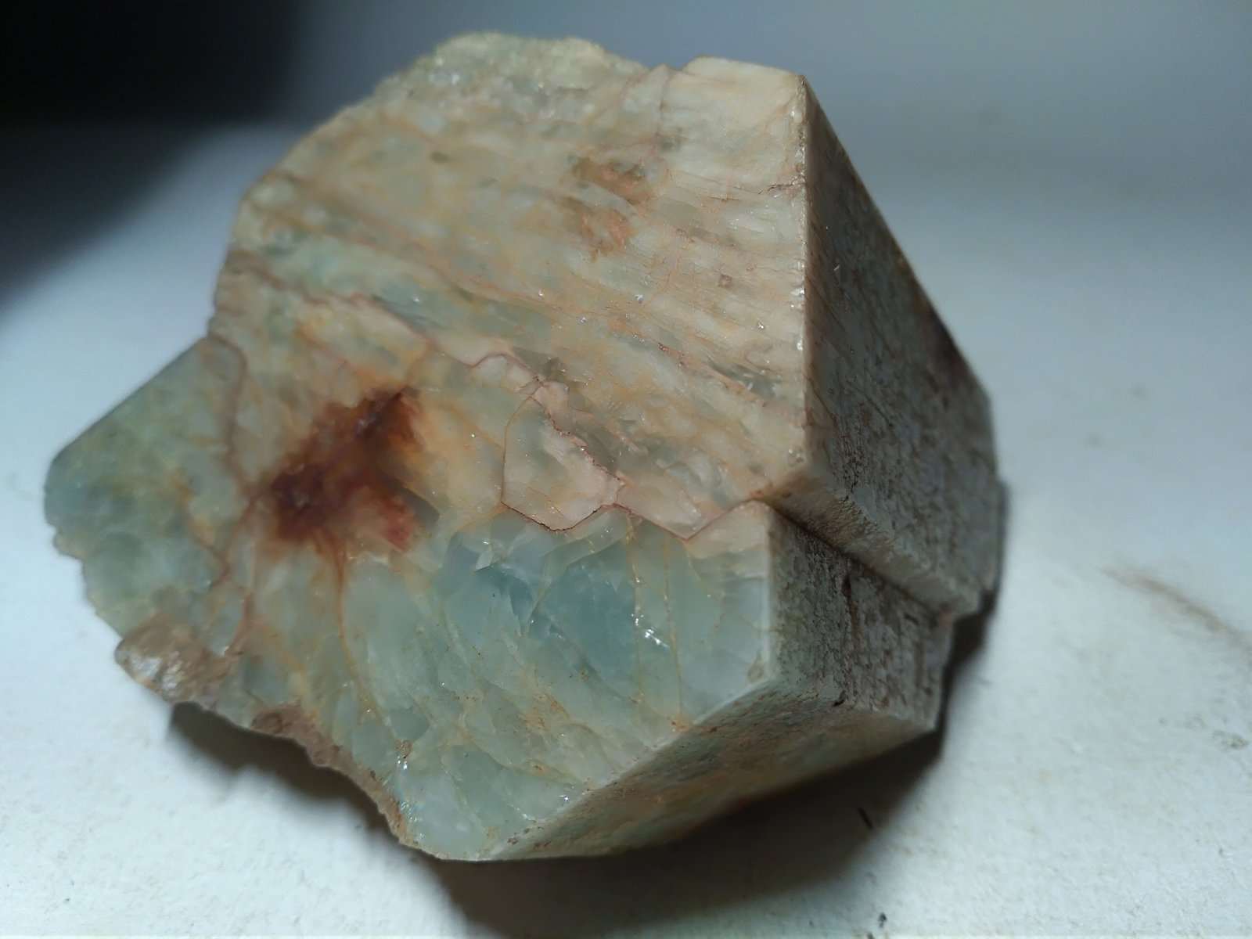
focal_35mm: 26
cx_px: 626
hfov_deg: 67.3
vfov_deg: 53.1
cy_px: 470
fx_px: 940
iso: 100
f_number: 2
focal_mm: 3.54
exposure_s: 1/423
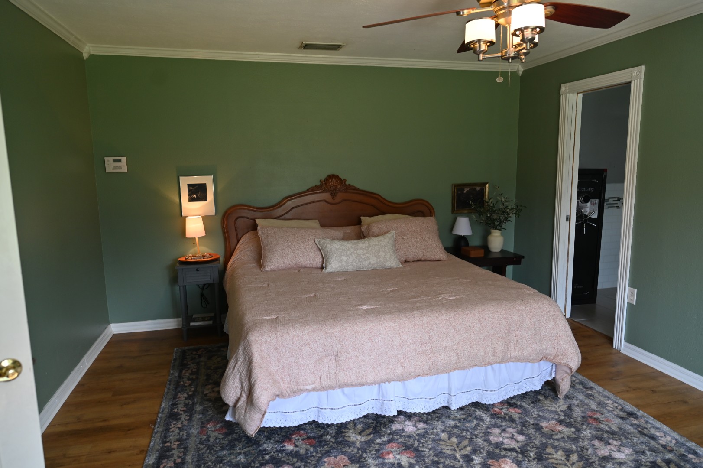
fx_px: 468
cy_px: 234
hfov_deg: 73.8
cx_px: 352
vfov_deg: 53.1
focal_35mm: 24
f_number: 3.2
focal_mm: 24
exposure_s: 1/250
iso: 400
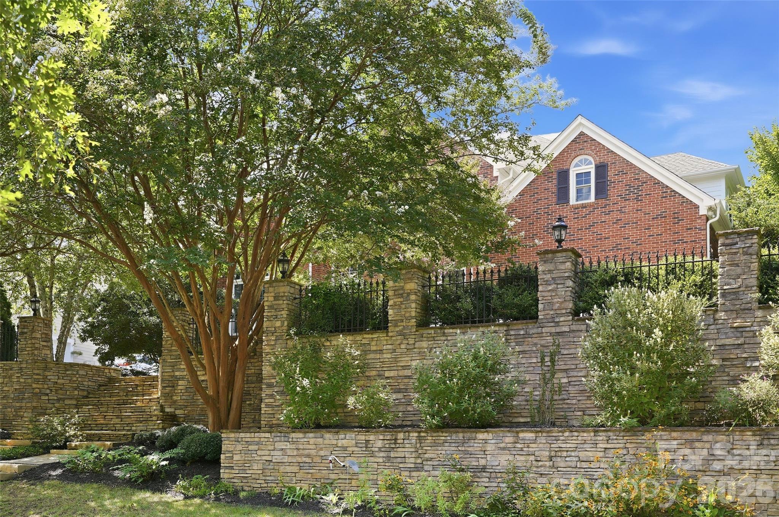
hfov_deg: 54.5
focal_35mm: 35
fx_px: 757
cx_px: 390
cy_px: 258
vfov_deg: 37.8
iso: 100
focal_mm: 35
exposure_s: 1/60
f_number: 5
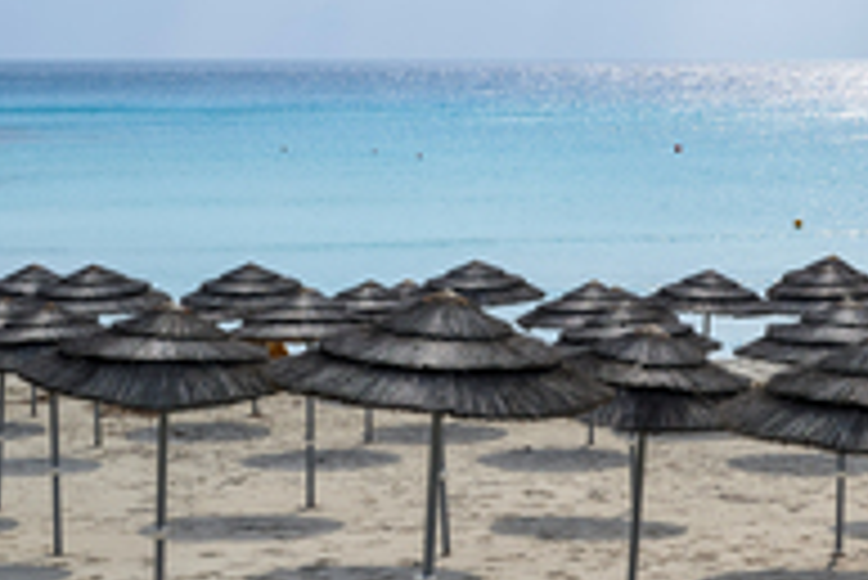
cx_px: 675
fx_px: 2003
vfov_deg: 16.5
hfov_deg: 24.1
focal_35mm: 83
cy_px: 290
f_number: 8
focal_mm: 35
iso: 100
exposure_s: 1/400
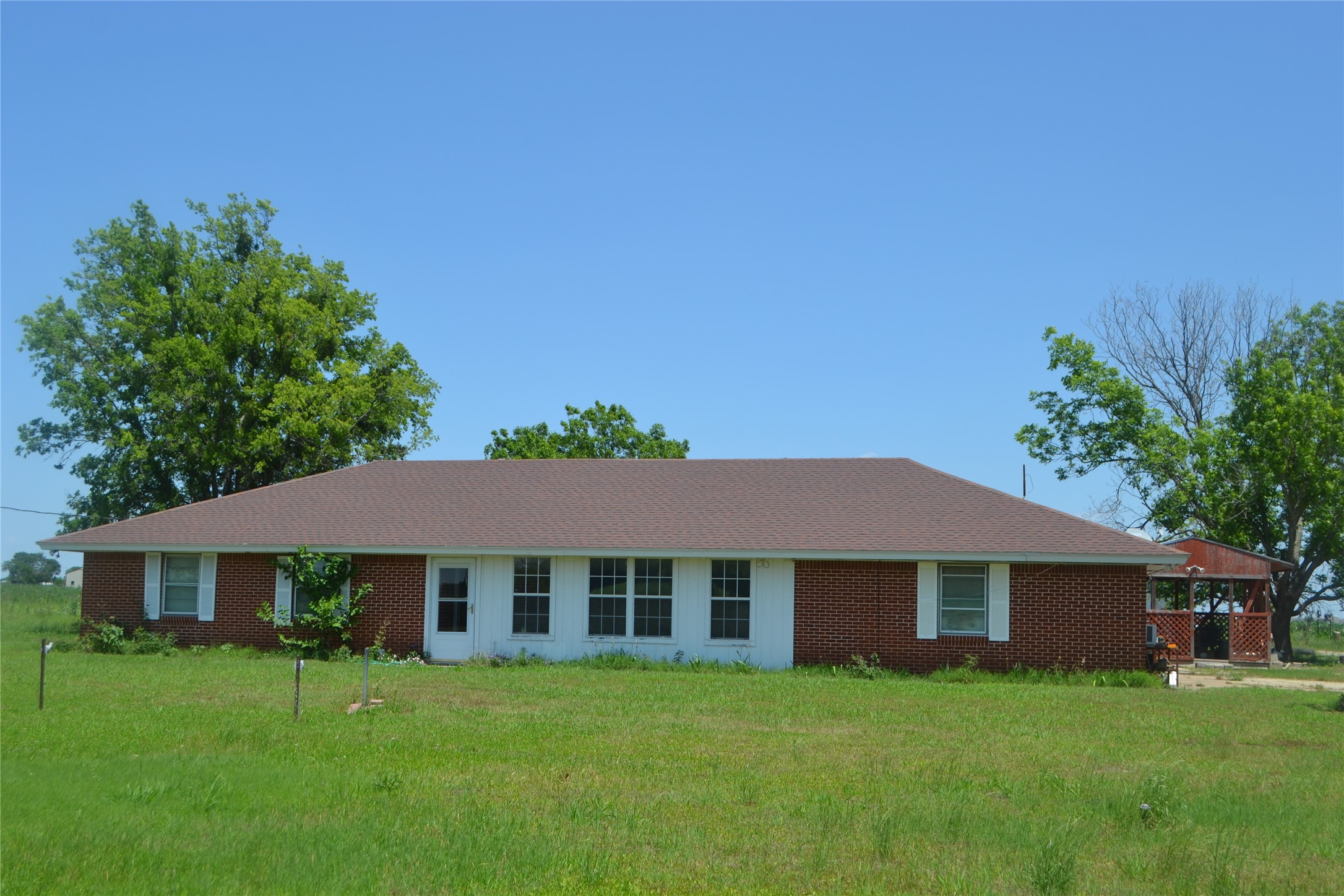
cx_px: 672
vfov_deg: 36.9
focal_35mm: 36
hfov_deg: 53.1
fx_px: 1344
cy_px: 448
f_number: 8
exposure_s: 1/250
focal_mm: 24
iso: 100
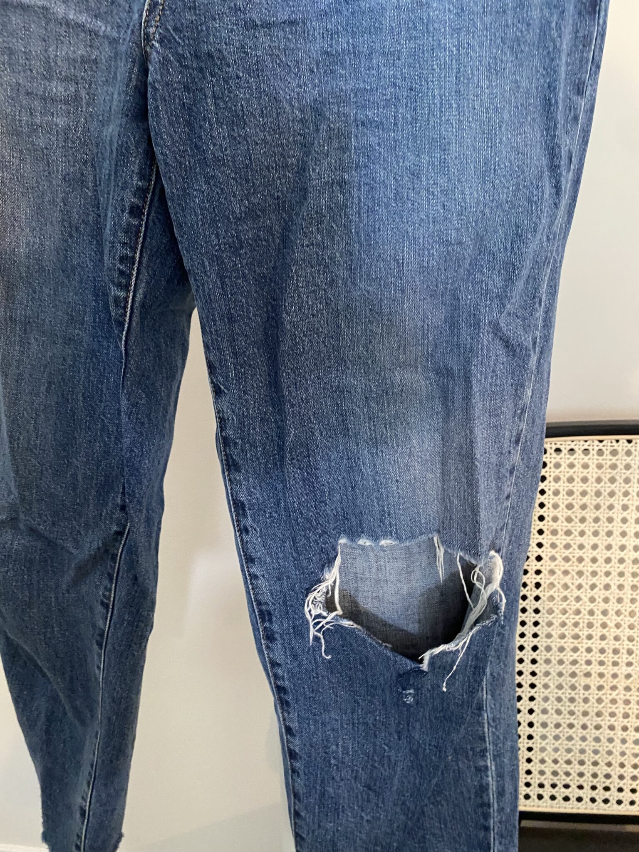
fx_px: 640
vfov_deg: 67.3
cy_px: 426
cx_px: 320
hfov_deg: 53.1
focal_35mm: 26
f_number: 1.8
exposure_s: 1/32
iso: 640
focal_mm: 4.25
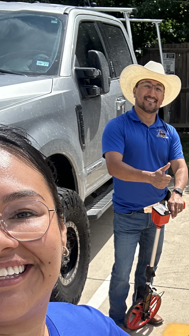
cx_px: 176
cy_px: 277
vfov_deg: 39.4
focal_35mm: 50
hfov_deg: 23.2
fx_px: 445
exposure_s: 1/1383
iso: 25
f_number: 1.9
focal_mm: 2.69
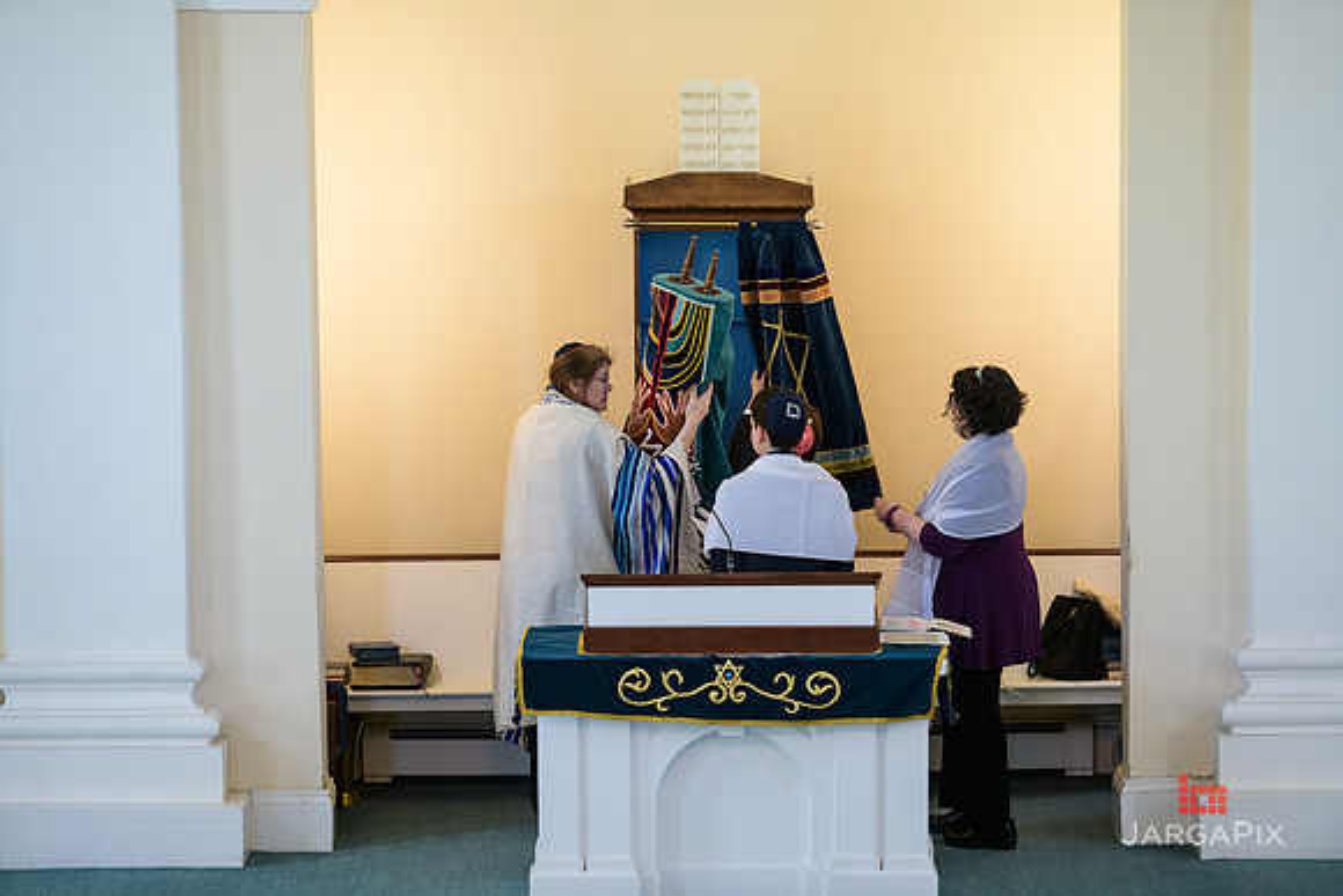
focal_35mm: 135
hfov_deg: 15.2
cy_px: 448
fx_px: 5037
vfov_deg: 10.2
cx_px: 672
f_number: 3.2
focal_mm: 135
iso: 1000
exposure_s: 1/200
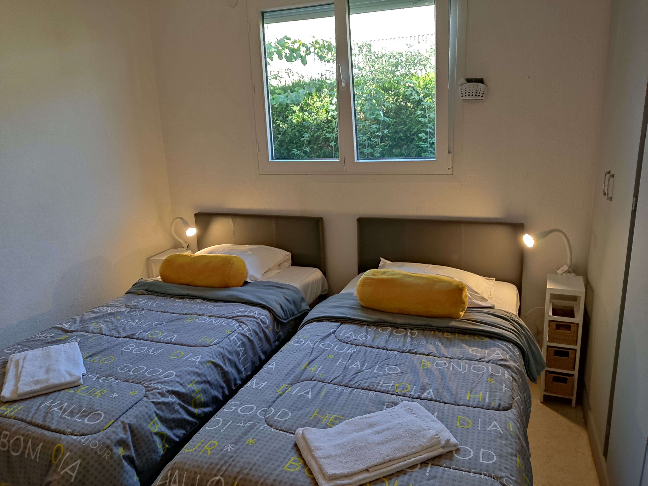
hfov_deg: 69.4
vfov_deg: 54.9
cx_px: 324
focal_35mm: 25
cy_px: 243
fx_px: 468
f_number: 1.79
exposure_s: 1/50
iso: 184
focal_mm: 4.71
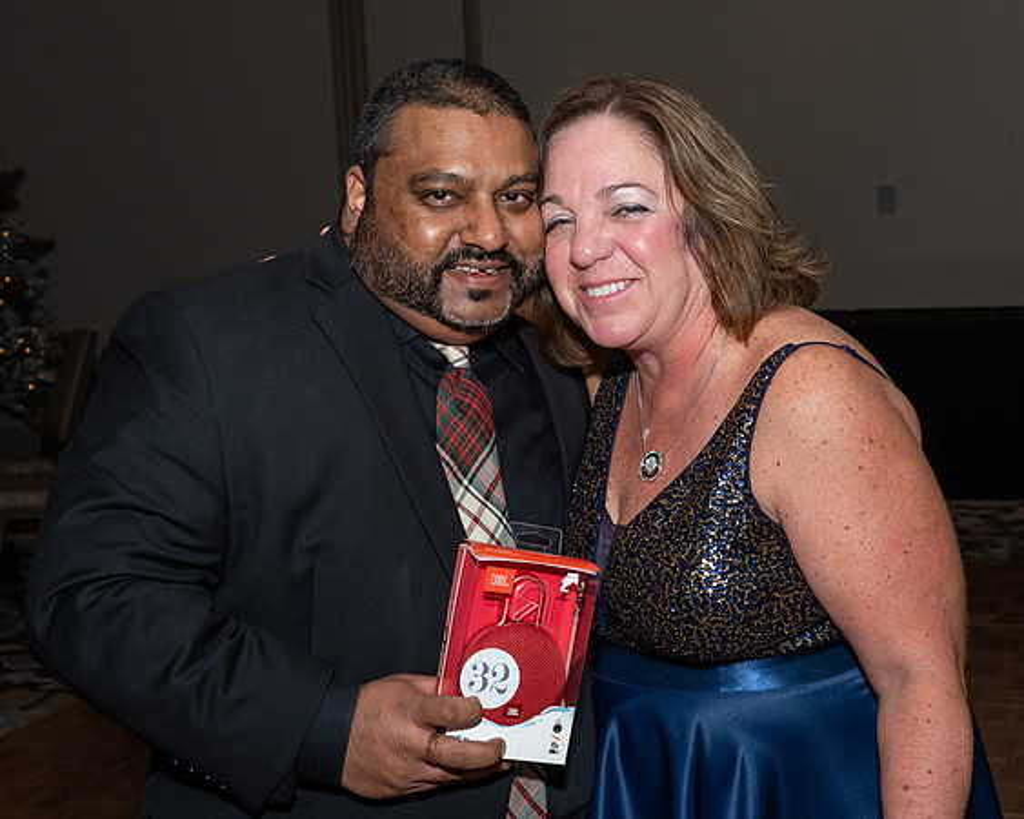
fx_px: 2042
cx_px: 582
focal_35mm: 67
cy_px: 364
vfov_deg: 22.6
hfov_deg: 28.1
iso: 500
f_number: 7.1
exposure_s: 1/250
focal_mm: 34
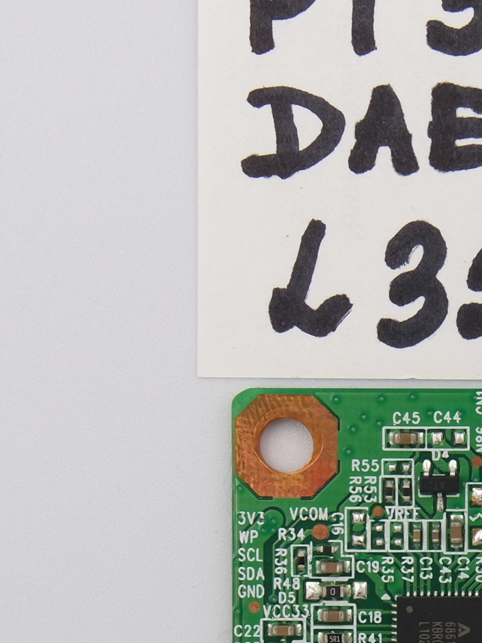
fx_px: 1931
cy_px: 428
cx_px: 672
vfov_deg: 18.8
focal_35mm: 104
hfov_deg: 13.6
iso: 160
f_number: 5.6
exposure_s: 1/100
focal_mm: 13
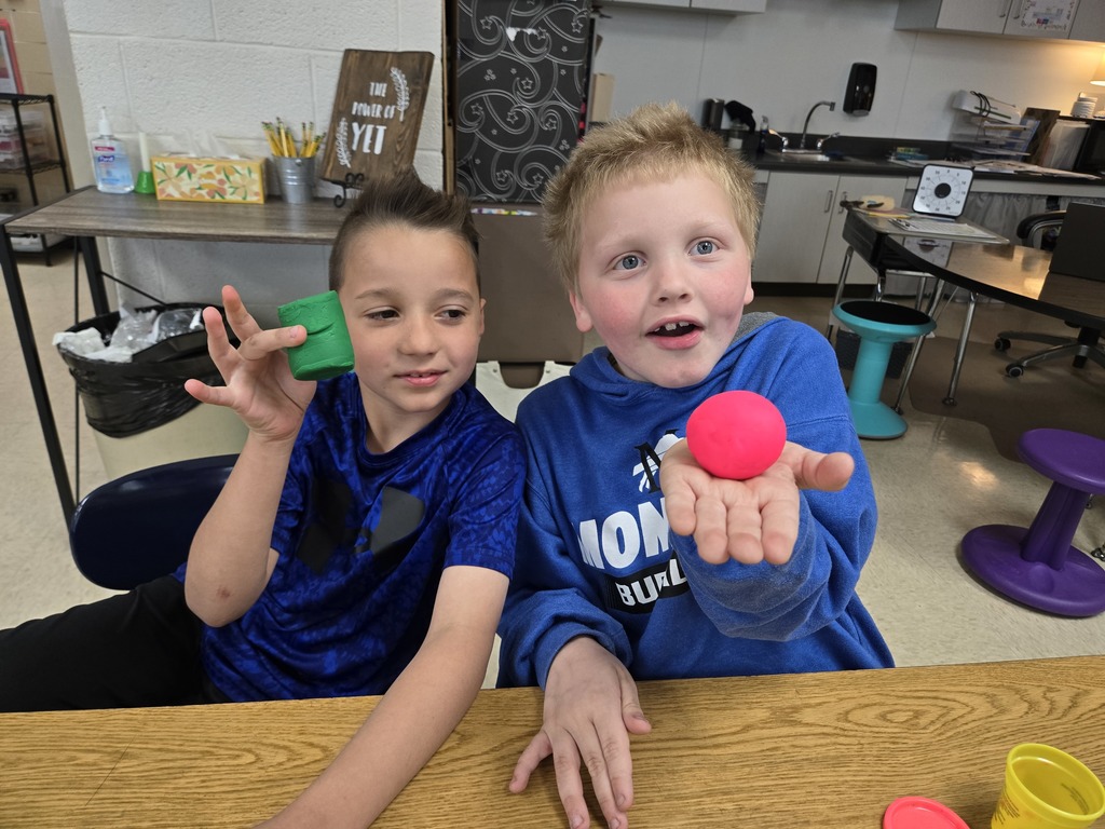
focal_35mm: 23
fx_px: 734
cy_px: 414
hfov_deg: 73.9
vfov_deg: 58.9
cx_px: 552
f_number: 1.8
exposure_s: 1/120
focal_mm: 5.4
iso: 160
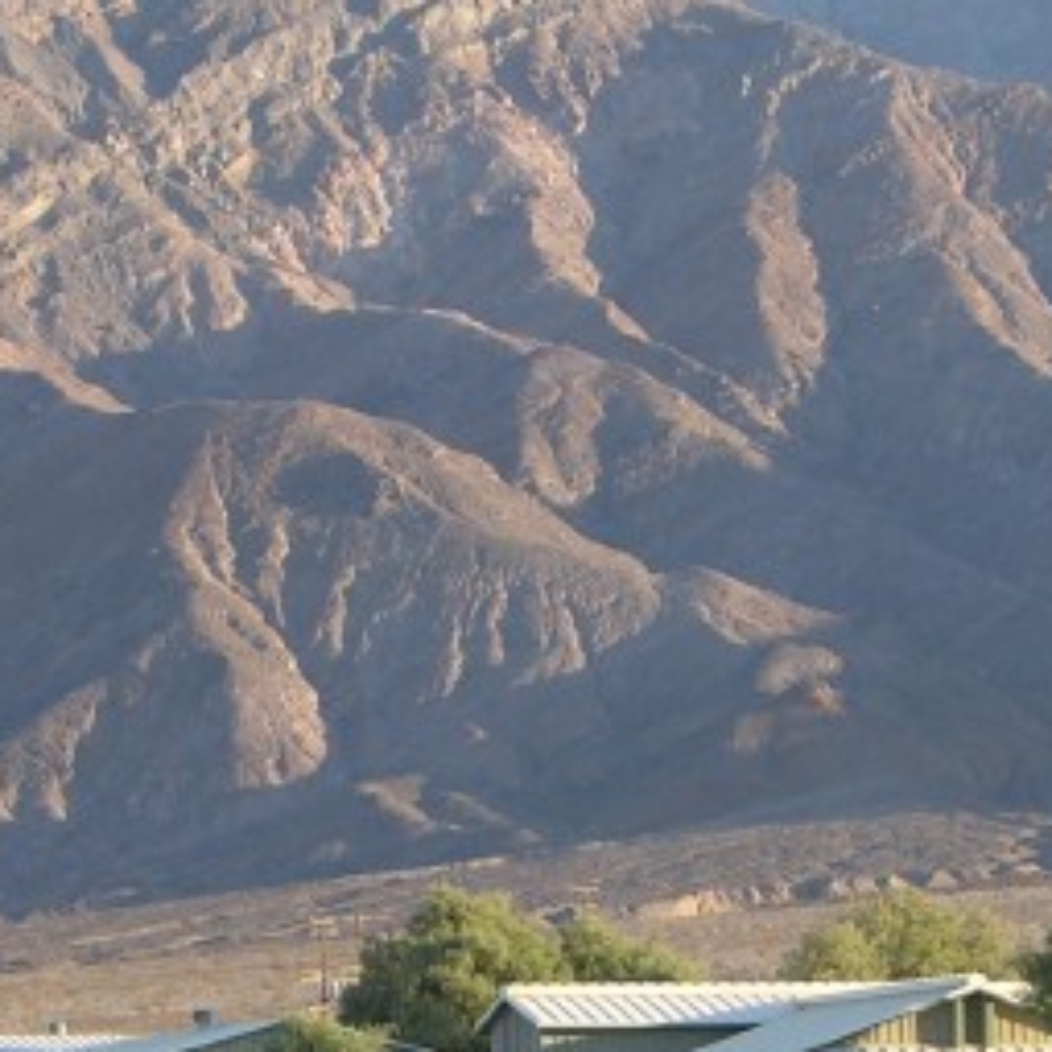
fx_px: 9524
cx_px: 351
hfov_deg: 6.3
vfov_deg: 6.3
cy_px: 924
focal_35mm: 277
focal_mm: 19.9
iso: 50
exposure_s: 1/120
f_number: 4.3
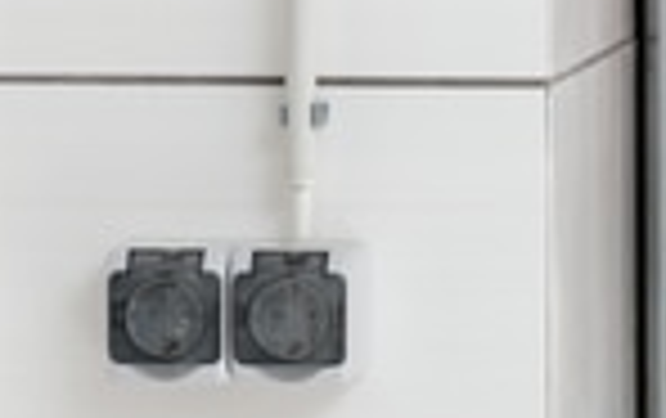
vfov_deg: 4.7
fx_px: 5072
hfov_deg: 7.3
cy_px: -355
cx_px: 1190
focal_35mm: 279
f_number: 5.6
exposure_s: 1/125
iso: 200
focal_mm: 56
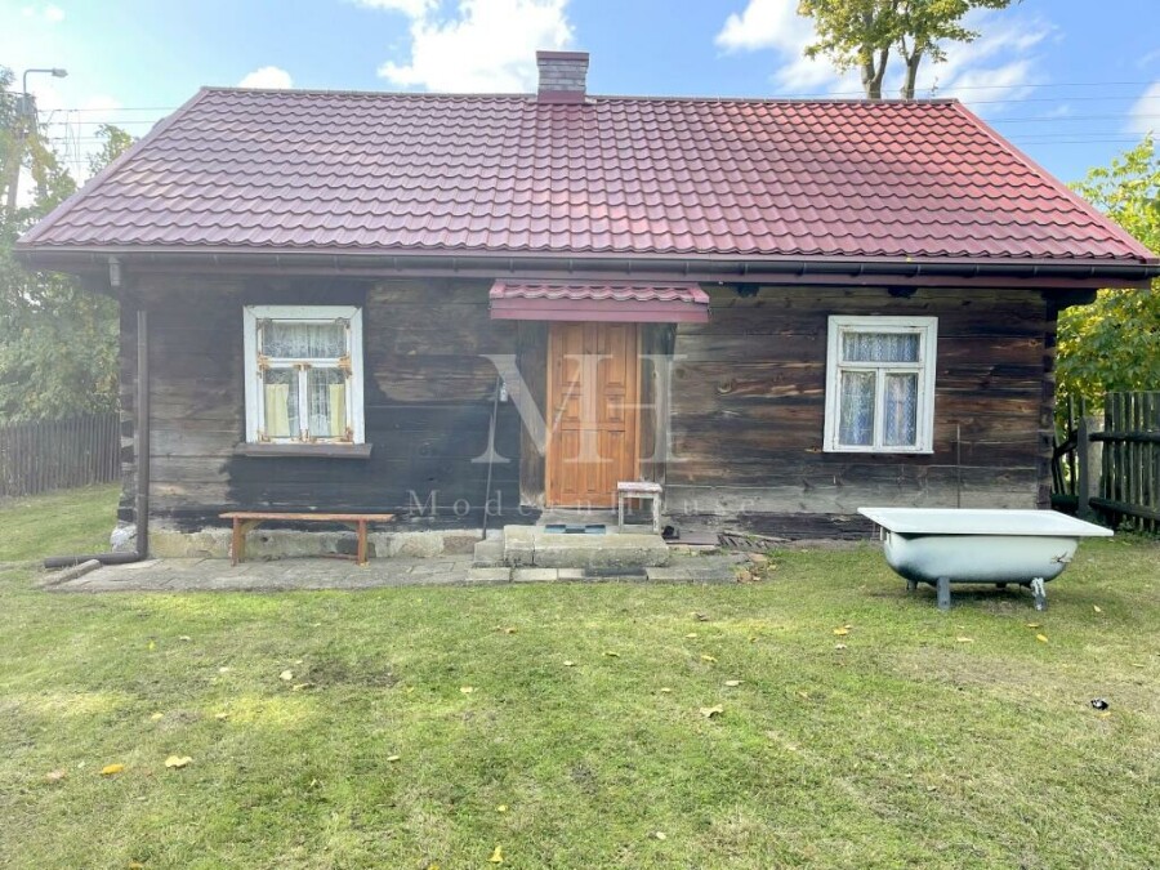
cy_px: 435
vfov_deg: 53.1
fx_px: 871
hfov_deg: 67.3
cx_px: 580
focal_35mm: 26
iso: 32
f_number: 1.6
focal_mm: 5.1
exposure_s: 1/578
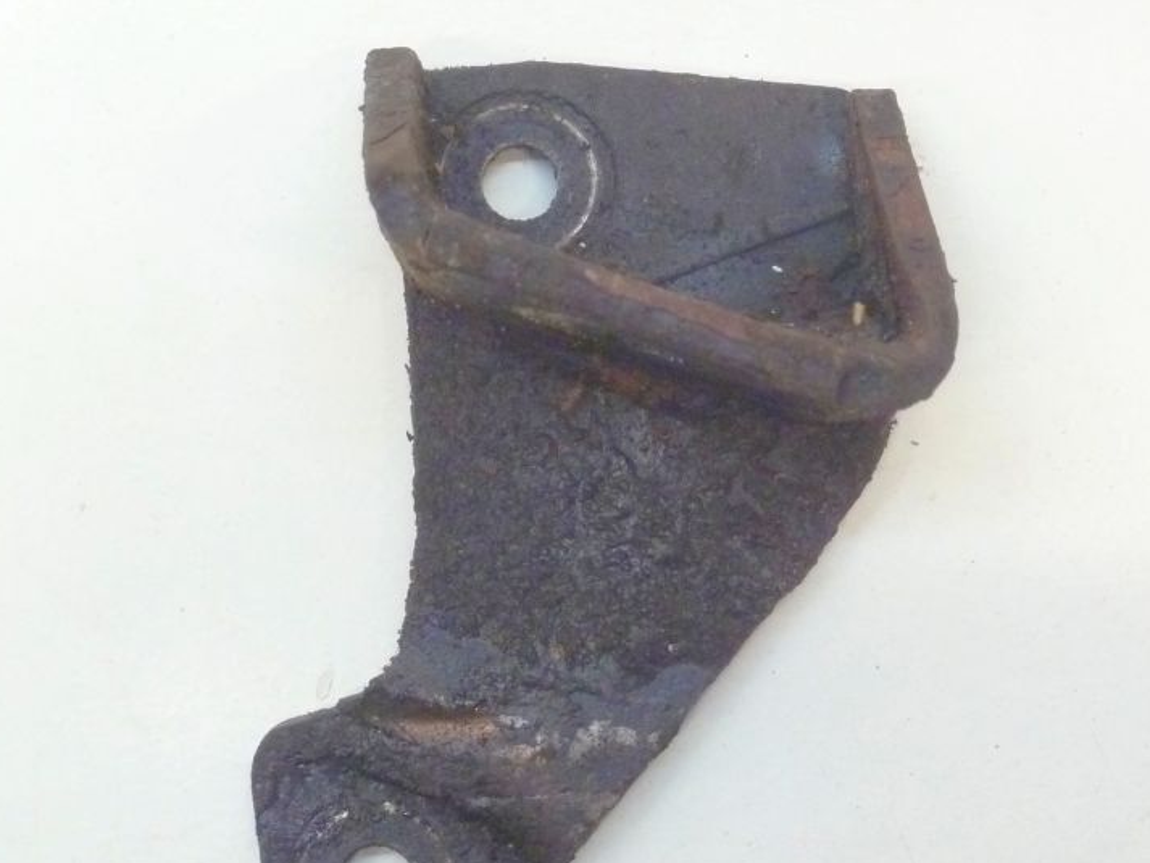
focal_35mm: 72
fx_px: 2392
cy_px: 534
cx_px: 578
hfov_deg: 27.0
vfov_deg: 20.4
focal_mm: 9.1
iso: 400
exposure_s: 1/13
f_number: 3.9
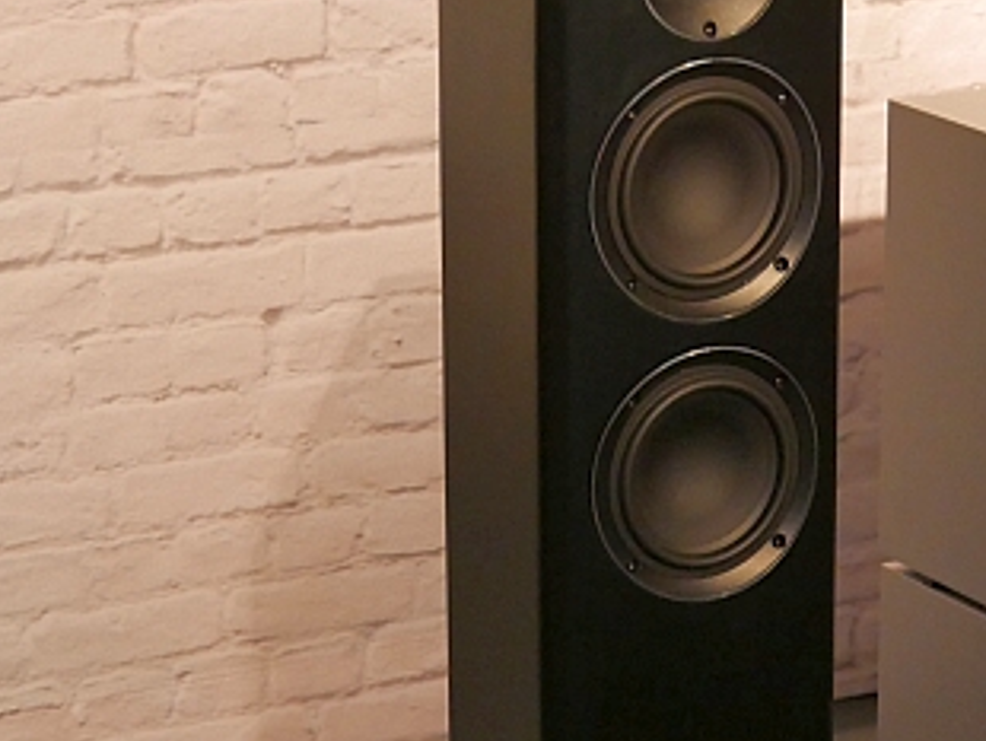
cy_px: 682
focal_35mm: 155
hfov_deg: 12.7
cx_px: 693
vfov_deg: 9.5
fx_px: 4418
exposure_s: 1/60
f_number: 4.4
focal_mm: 30
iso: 2000
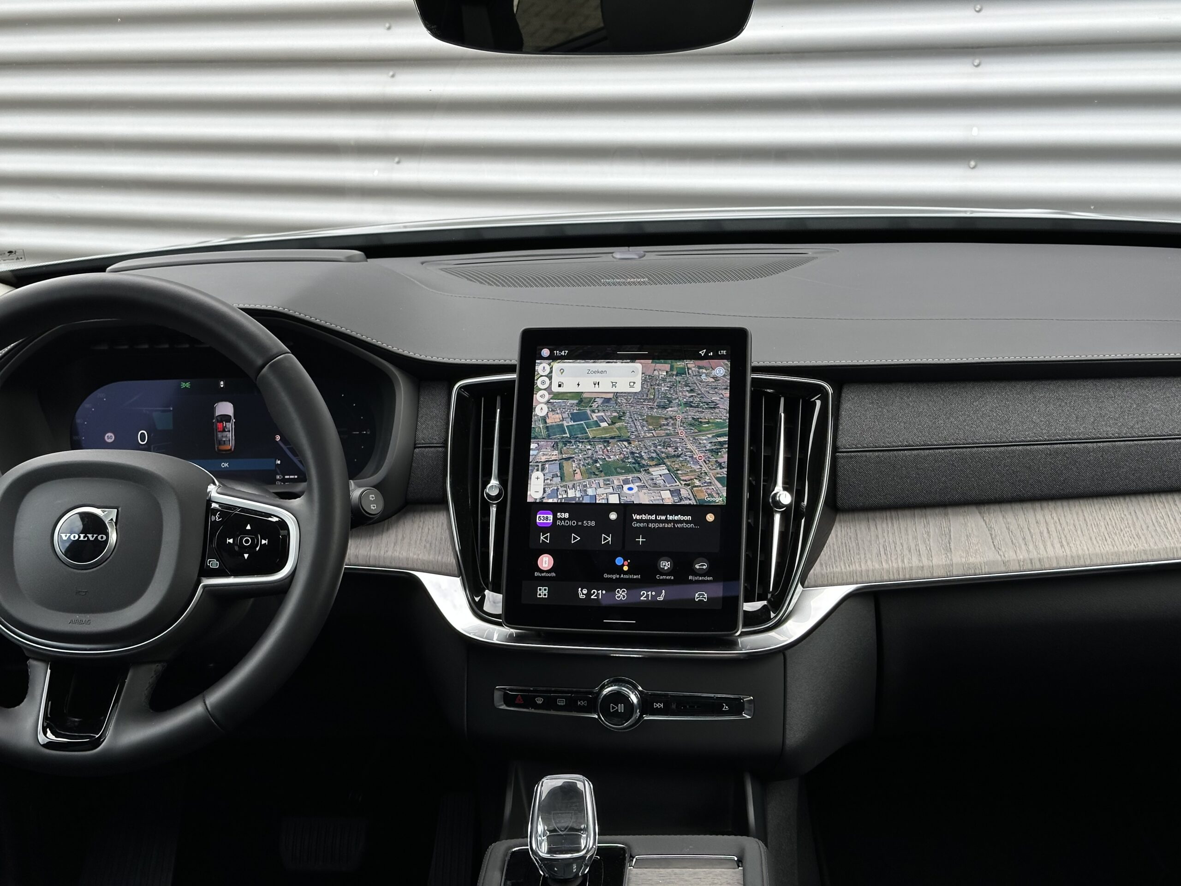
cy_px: 443
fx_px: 1638
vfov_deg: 30.3
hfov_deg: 39.7
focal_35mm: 48
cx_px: 590
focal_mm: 6.86
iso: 64
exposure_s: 1/672
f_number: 1.78
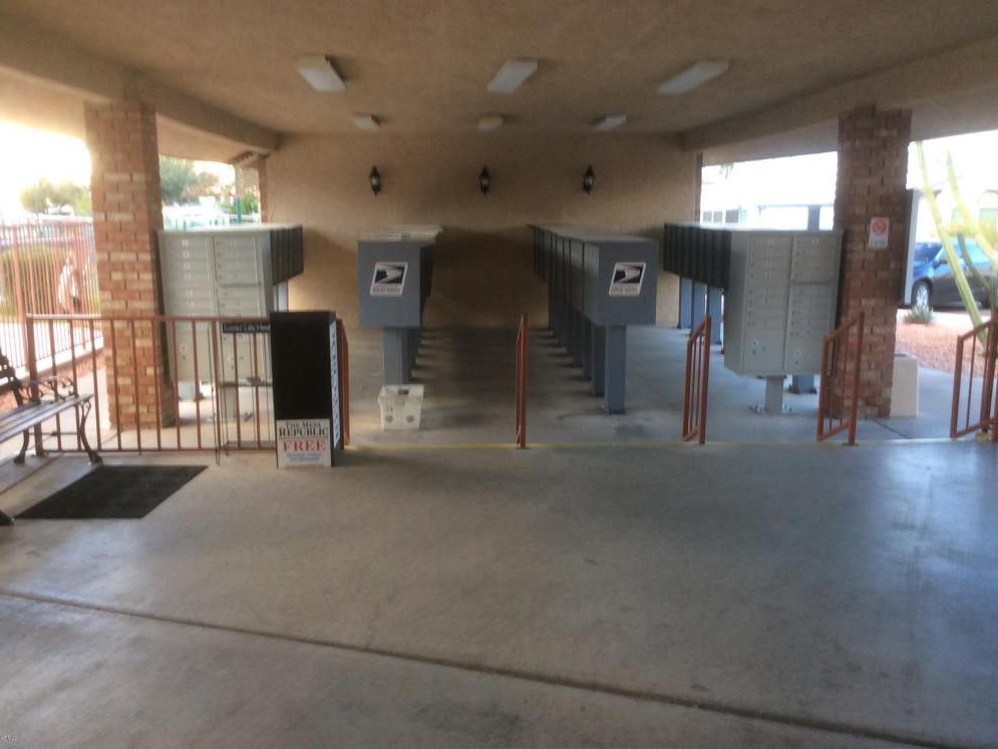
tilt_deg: -10.5
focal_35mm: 33
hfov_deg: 55.3
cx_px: 502
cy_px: 377
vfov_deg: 43.0
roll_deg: +2.4
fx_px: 952
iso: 40
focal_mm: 3.3
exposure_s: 1/24
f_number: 2.4
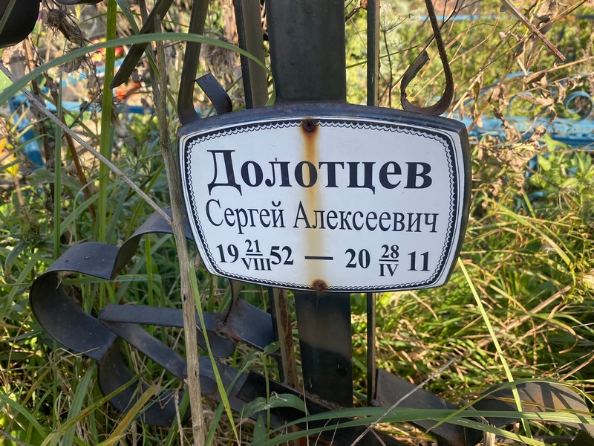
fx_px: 446
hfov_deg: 67.3
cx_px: 297
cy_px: 223
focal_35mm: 26
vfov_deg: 53.1
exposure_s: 1/536
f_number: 1.8
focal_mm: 4.25
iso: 32
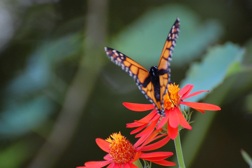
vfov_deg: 3.0
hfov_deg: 4.6
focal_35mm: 450
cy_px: 84
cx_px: 126
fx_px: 3147
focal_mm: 300
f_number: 5.6
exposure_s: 1/250
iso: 800
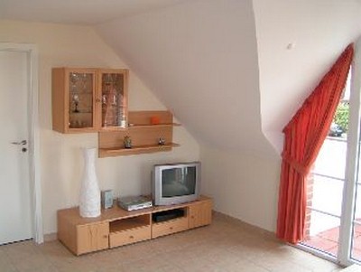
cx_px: 180
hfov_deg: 48.9
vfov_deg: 37.8
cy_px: 136
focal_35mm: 38
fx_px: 397
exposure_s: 1/40
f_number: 2.8
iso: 80
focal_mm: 5.8
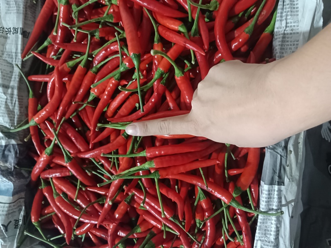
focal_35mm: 26
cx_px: 166
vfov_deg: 53.1
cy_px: 124
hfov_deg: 67.3
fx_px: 249
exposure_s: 1/16.7
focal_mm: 4.05
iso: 5477
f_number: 1.8
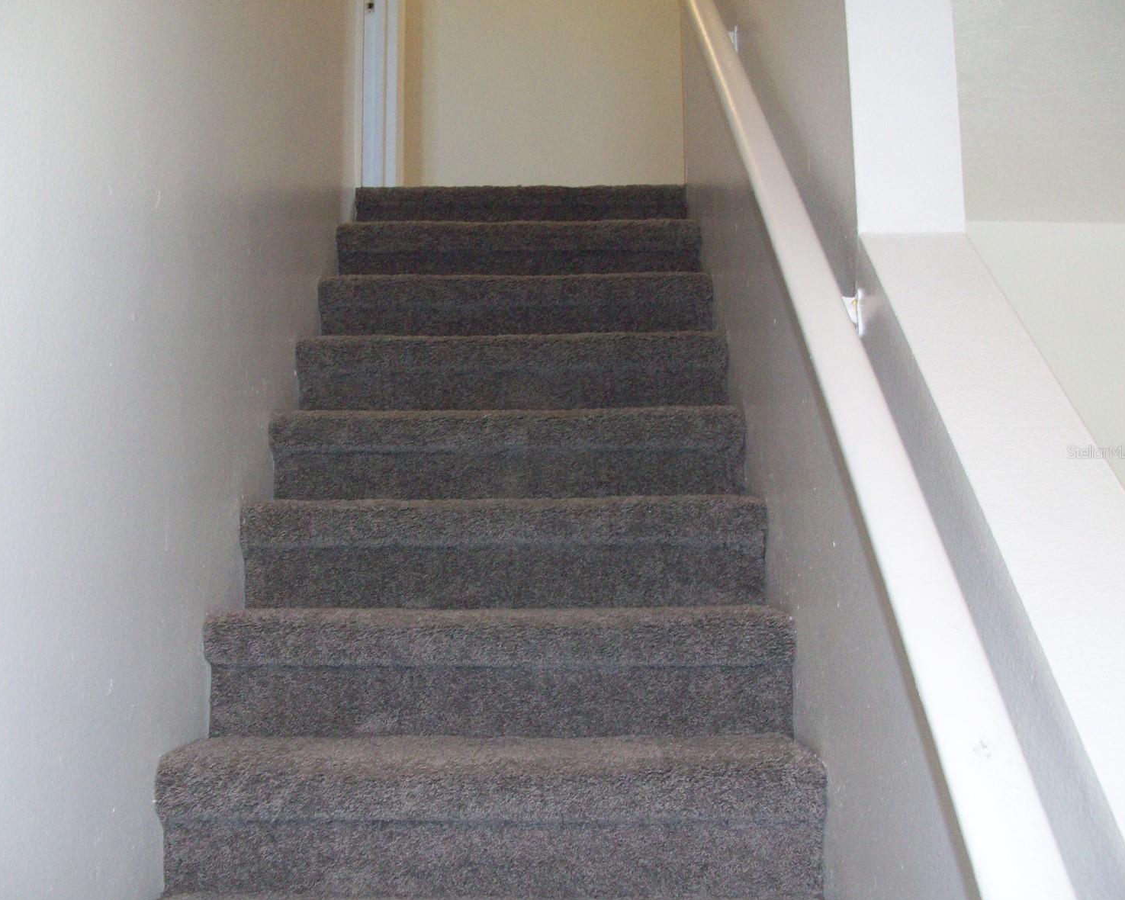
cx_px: 529
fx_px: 1199
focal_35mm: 36
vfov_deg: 41.2
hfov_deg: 50.3
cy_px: 452
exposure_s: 1/60
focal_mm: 5.7
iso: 160
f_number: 2.8
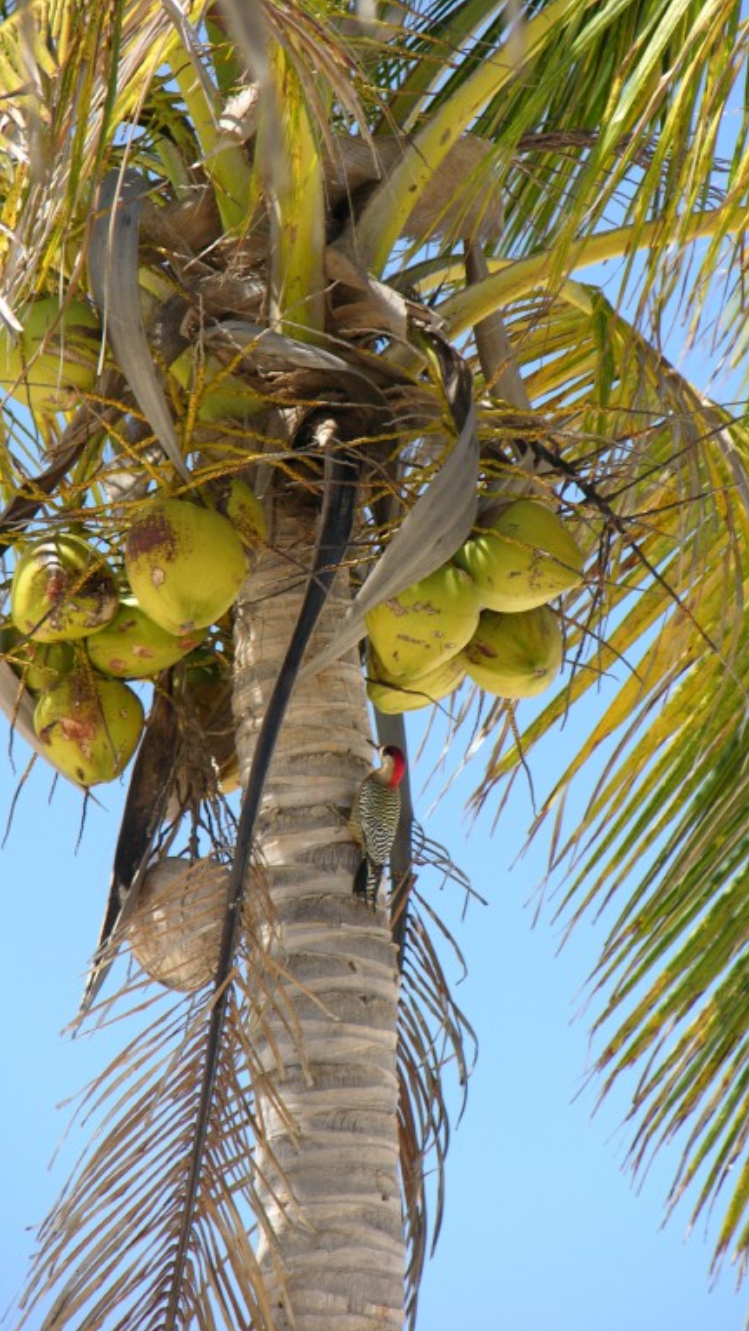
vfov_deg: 7.1
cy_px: 666
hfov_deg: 4.0
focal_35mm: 306
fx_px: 10802
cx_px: 421
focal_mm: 71.2
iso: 50
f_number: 4.7
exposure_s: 1/218
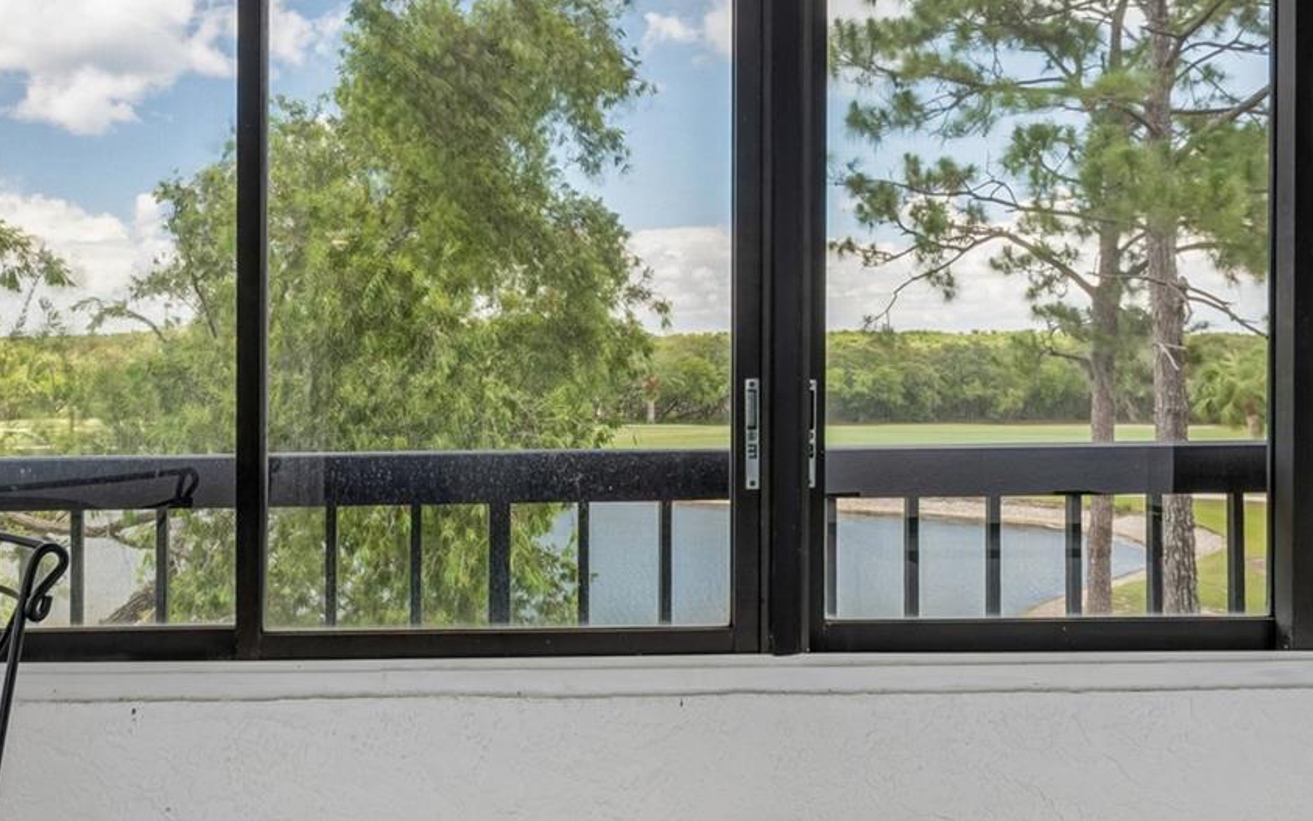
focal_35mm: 29
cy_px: 319
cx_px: 467
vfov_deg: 42.9
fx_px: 1038
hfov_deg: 63.4
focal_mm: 10
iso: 100
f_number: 7.1
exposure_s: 1/25
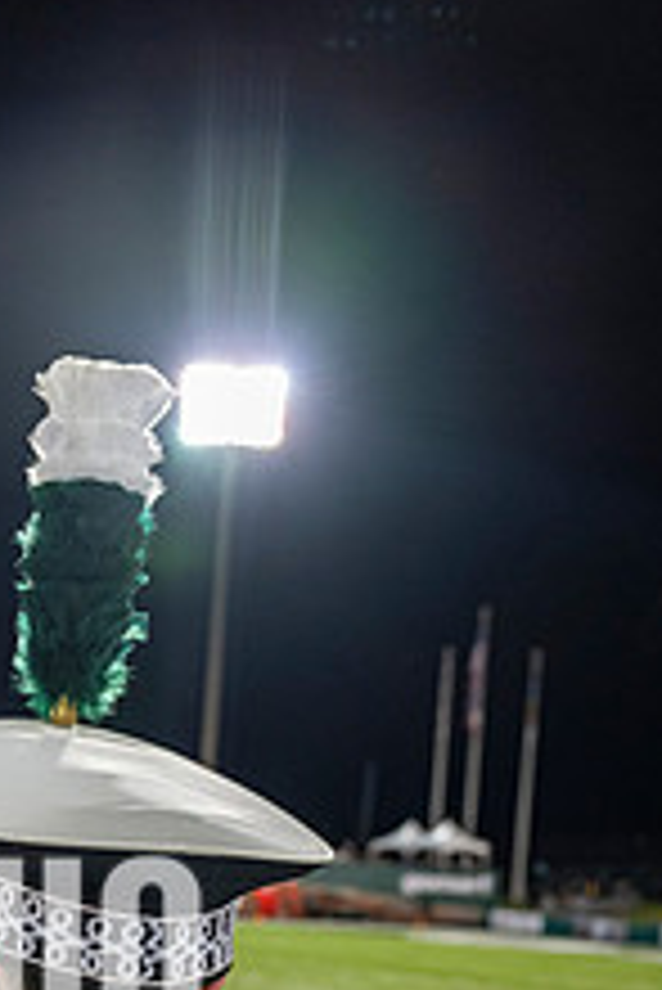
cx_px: 0
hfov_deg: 26.1
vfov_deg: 36.4
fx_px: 1349
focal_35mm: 49
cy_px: 981
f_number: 3.2
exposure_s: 1/500
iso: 1250
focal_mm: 24
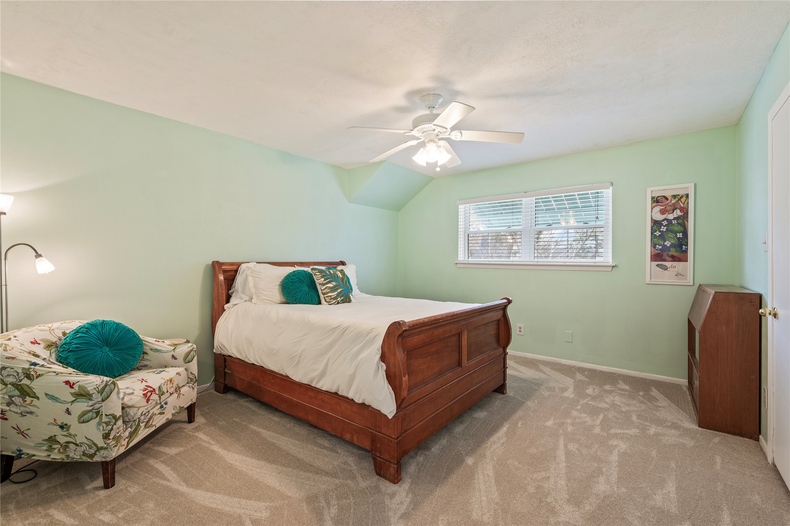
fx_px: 329
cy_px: 263
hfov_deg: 100.4
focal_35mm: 15
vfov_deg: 77.2
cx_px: 395
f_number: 6.3
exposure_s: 1/2.5
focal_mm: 15
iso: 100
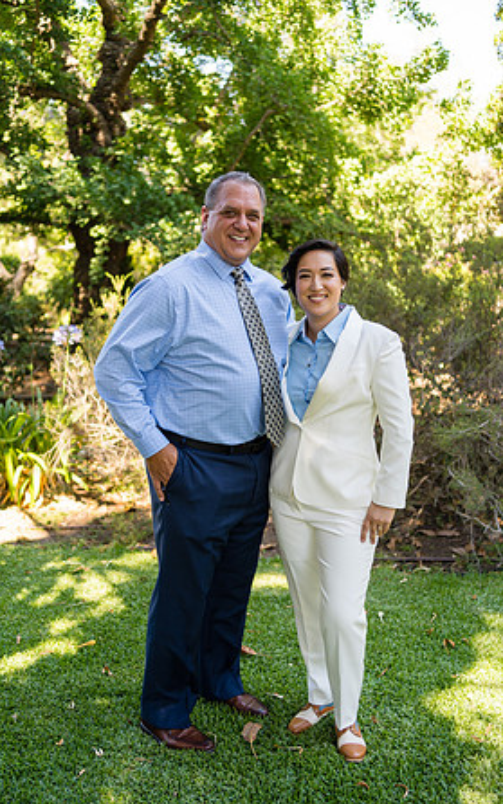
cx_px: 254
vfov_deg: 54.0
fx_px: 789
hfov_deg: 35.4
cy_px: 402
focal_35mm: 36
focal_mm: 35
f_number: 2.2
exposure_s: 1/320
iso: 160
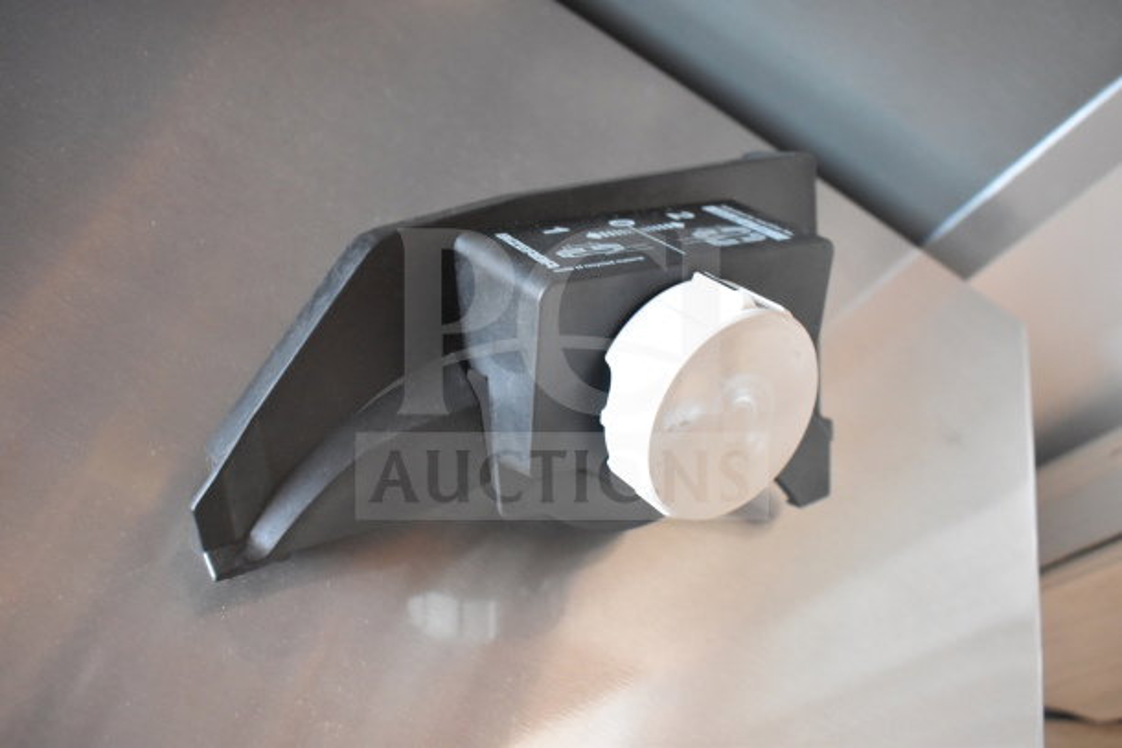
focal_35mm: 30
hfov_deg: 61.9
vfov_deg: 43.6
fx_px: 935
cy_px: 374
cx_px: 561
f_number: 3.5
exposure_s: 1/30
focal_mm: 20
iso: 3200
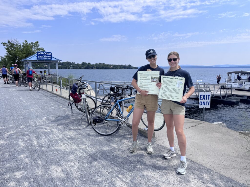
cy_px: 94
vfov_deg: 56.8
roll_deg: +0.7
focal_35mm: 24
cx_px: 125
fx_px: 173
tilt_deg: -7.2
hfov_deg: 71.6
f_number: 1.78
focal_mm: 6.76
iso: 80
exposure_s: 1/7092
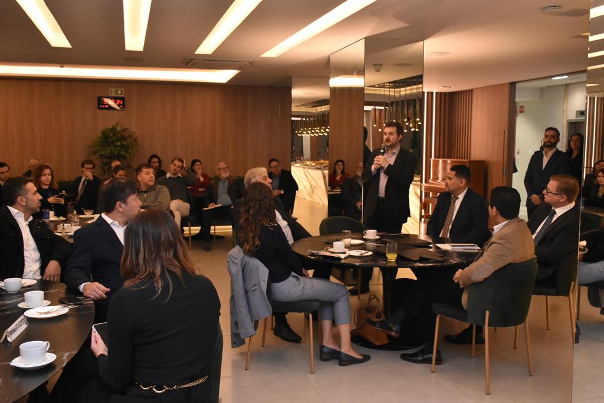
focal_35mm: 34
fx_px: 579
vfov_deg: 38.4
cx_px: 302
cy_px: 202
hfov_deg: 55.1
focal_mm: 23
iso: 3200
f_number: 7.1
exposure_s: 1/125
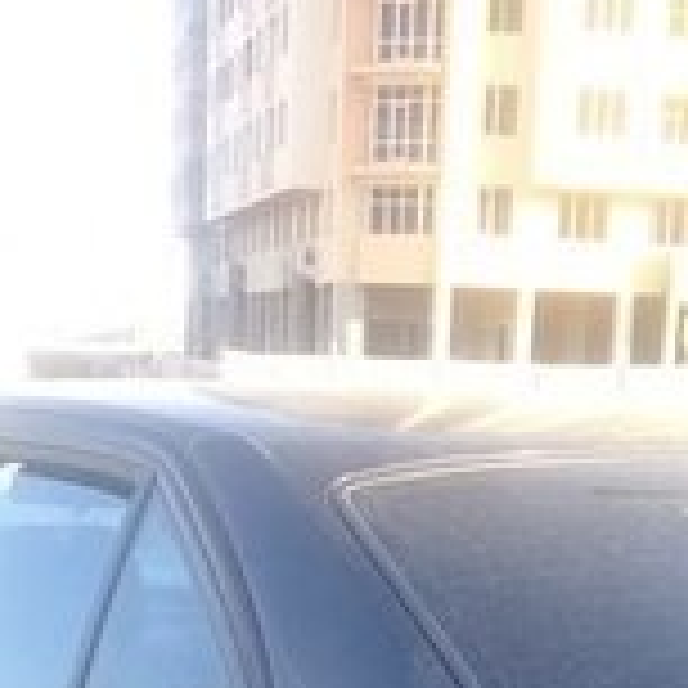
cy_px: 1043
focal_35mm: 89
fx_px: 2001
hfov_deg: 19.5
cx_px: 315
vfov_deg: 17.5
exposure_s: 1/122
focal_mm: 3.3
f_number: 2.2
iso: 50
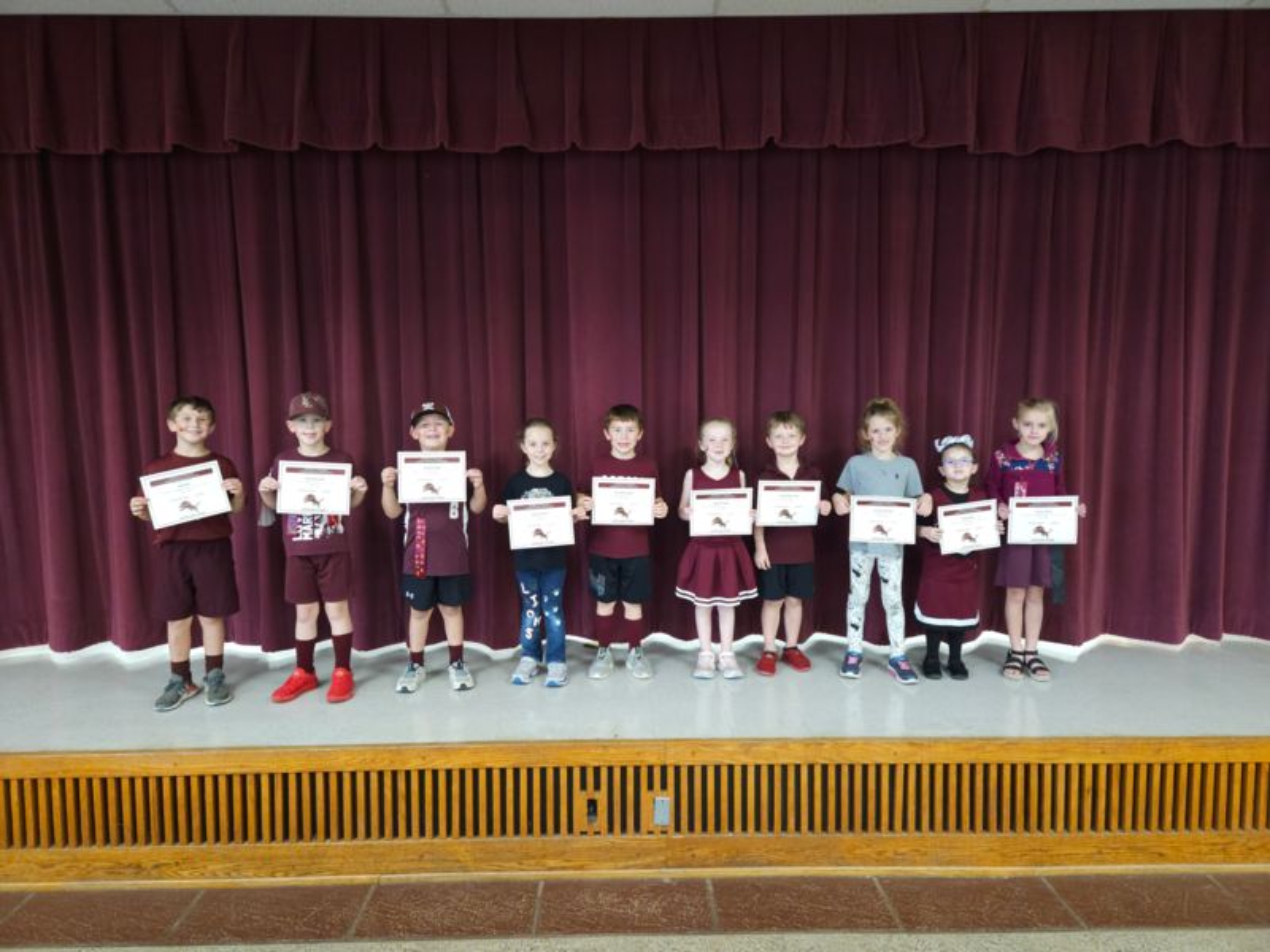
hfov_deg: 73.9
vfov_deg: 58.9
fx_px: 844
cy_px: 476
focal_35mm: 23
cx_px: 635
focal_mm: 5.4
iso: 320
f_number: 1.8
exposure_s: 1/40
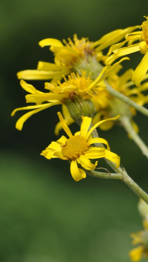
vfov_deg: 5.9
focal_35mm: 368
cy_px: 145
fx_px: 2568
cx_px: 189
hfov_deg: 3.3
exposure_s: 1/125
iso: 200
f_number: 8
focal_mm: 105
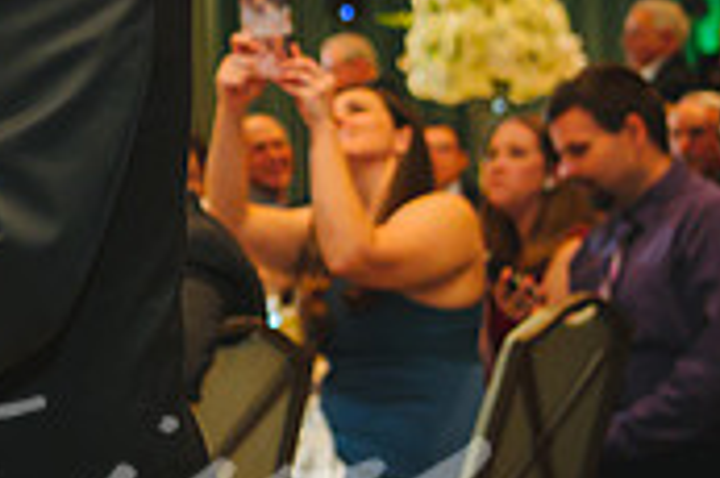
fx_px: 2418
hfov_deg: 15.7
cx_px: -316
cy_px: 95
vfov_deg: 11.3
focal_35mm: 121
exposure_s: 1/60
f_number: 2.8
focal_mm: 32
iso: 1250
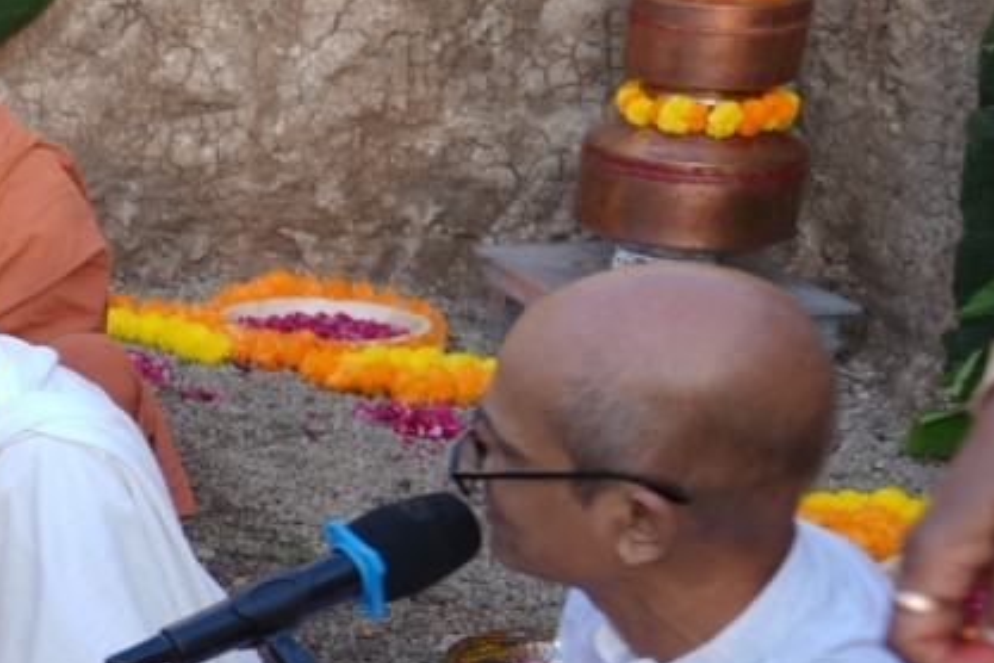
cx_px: -806
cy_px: 553
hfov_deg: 16.7
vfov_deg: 13.5
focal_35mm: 101
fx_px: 2789
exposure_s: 1/160
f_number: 3.5
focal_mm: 26
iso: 80
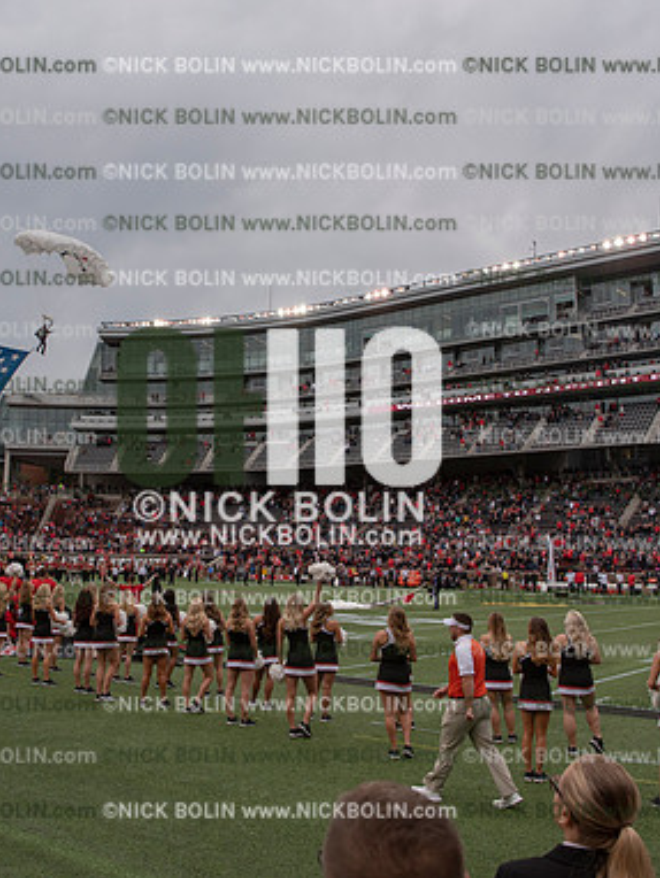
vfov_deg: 52.6
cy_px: 438
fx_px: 889
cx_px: 278
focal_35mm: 35
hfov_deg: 40.6
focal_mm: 24
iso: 250
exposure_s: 1/2000
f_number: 5
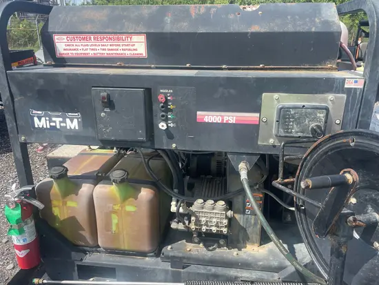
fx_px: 285
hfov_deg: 67.3
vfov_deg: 53.1
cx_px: 190
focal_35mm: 26
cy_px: 142
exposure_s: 1/1416
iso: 32
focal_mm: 4.2
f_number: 1.6
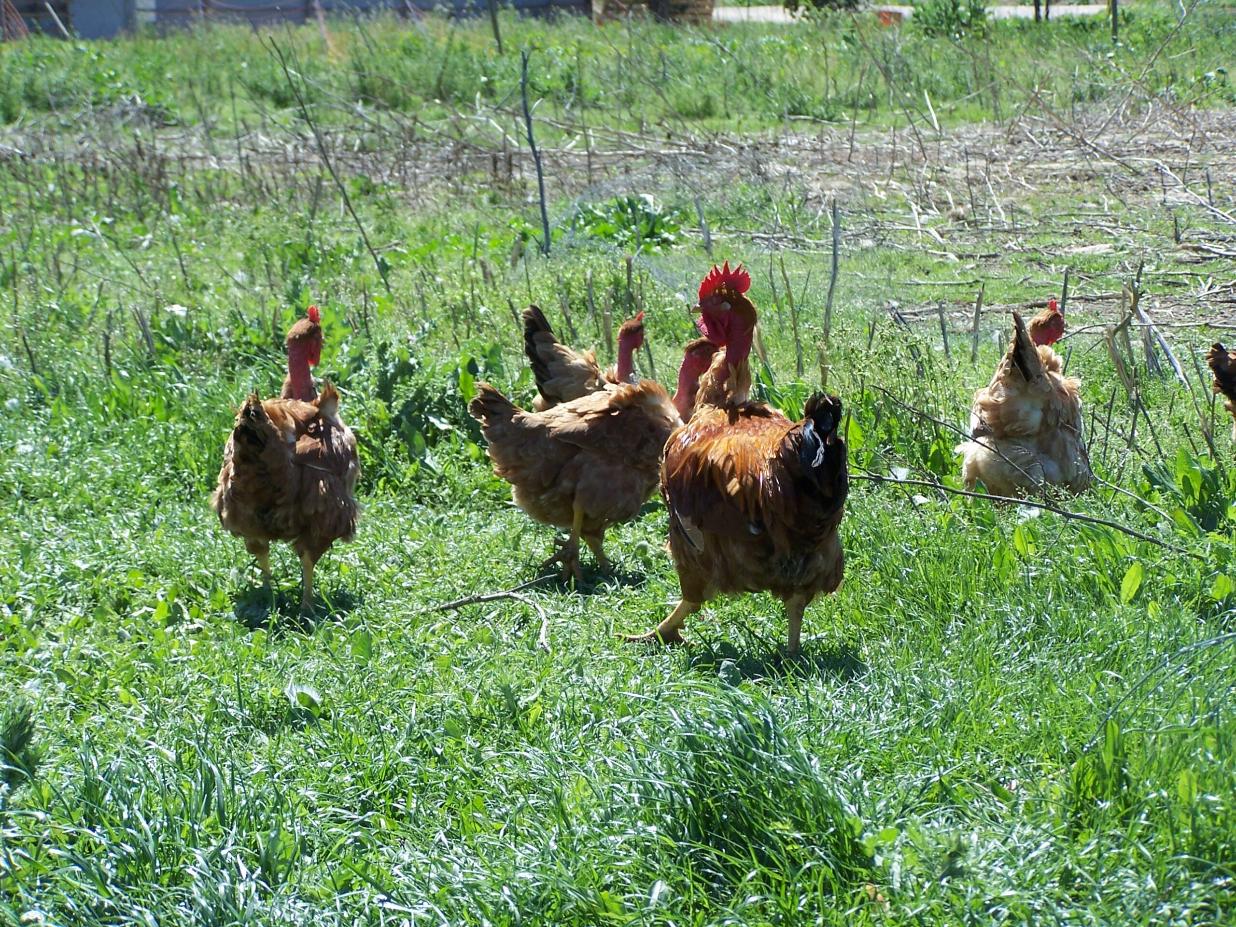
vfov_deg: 11.6
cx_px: 618
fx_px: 4570
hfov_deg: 15.4
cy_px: 464
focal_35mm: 128
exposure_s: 1/750
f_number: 3.2
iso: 80
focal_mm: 21.2
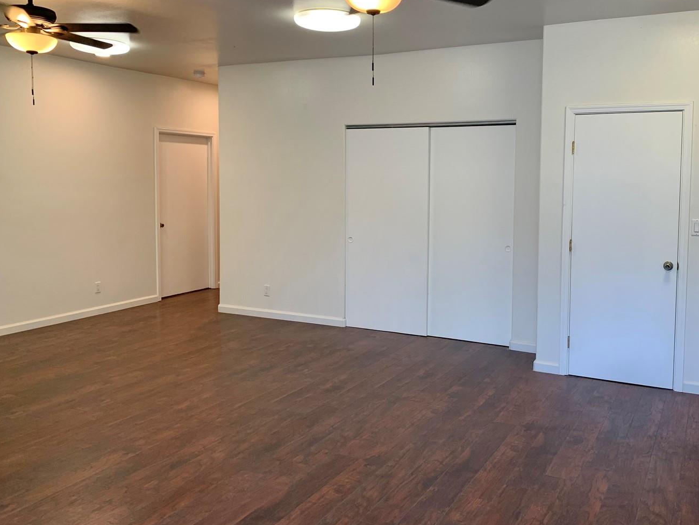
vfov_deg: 44.0
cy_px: 222
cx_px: 410
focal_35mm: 32
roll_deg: -1.0
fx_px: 646
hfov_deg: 56.5
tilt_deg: -4.7
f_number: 1.8
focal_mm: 4.25
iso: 64
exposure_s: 1/60
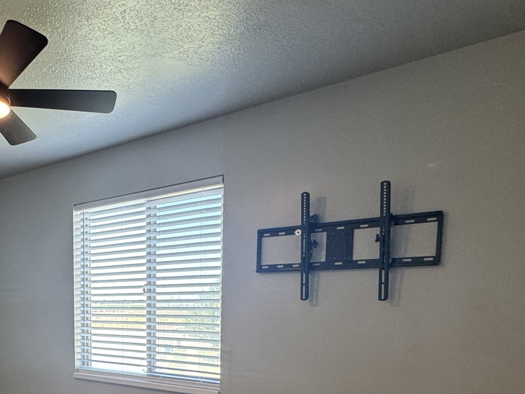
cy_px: 357
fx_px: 531
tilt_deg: -5.4
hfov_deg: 48.9
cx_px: 89
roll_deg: +0.4
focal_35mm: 35
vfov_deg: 37.9
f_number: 2.2
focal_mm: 2.22
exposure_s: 1/120
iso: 160
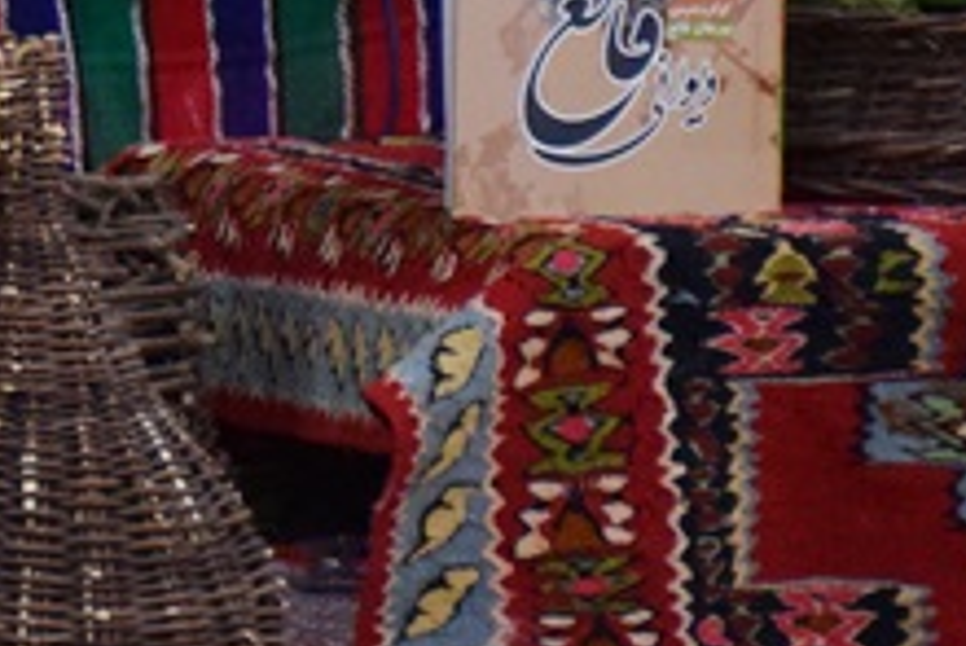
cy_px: -261
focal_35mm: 450
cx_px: -988
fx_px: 12083
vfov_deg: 3.1
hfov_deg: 4.5
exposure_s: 1/60
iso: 2000
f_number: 5
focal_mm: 66
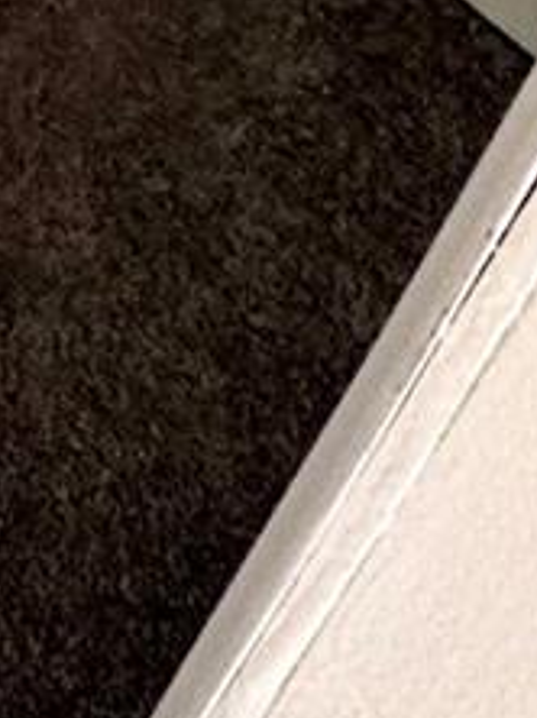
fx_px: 2010
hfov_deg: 10.2
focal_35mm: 97
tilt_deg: -24.0
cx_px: -1152
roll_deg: -1.1
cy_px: -1278
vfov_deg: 12.4
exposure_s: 1/66
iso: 320
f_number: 2.2
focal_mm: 2.22
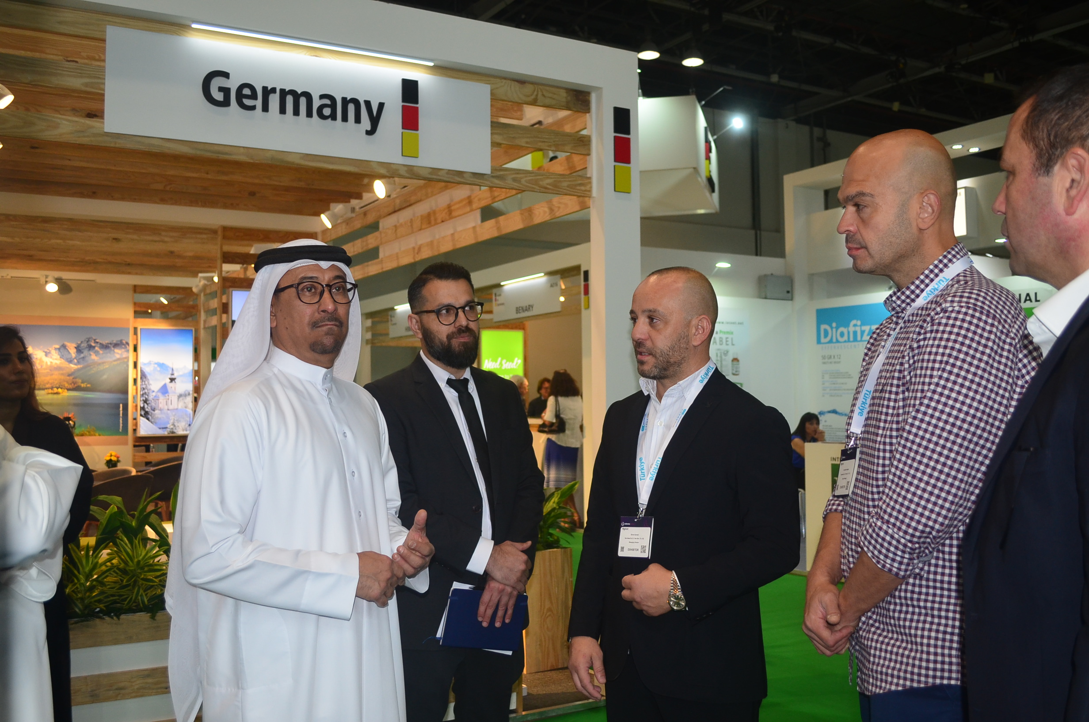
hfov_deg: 57.3
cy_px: 361
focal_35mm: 33
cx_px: 544
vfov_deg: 39.8
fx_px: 996
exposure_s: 1/200
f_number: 4
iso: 640
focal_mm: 22
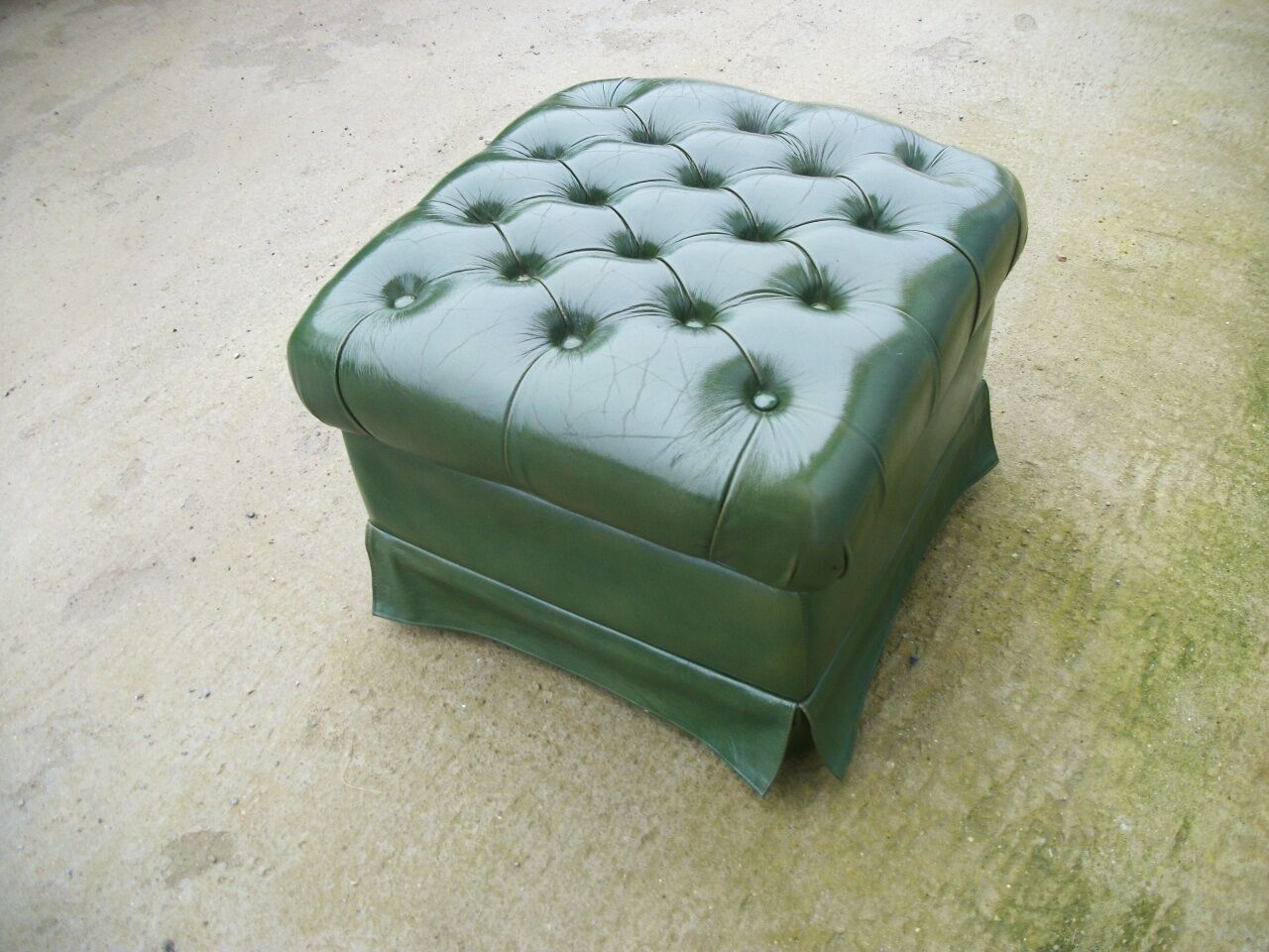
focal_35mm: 32
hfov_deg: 56.8
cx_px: 634
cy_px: 476
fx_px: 1173
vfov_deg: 44.2
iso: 80
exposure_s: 1/80
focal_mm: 5.7
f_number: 2.9
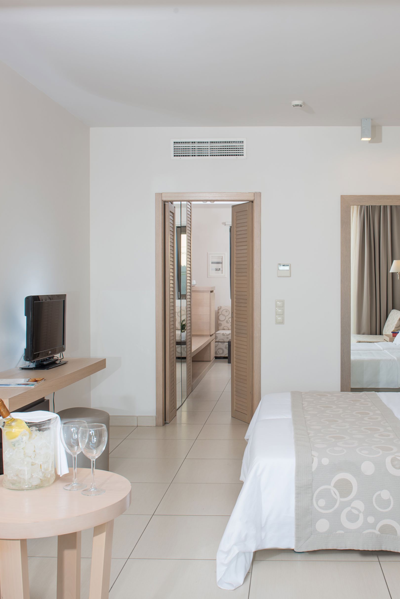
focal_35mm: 41
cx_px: 265
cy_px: 303
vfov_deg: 47.4
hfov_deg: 32.4
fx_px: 683
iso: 100
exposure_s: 1/15
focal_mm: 27
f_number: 10
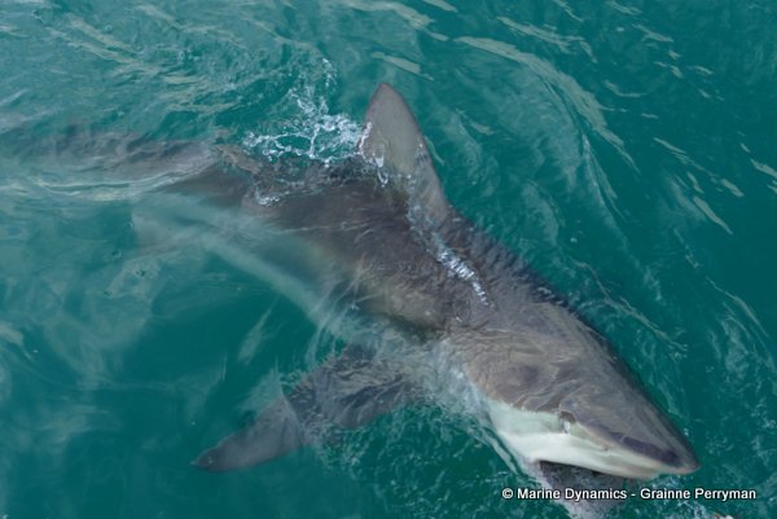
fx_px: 1102
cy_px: 260
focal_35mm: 51
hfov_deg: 38.9
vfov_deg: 26.5
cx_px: 388
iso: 125
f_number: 3.3
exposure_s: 1/320
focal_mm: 18.44
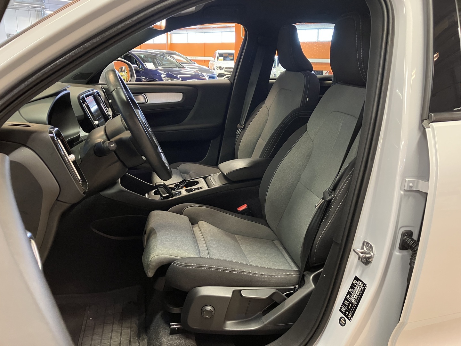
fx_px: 373
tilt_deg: -16.7
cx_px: 230
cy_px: 173
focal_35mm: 28
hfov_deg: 63.4
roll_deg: -1.3
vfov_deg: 49.7
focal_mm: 3.99
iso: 400
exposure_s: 1/25
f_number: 1.8
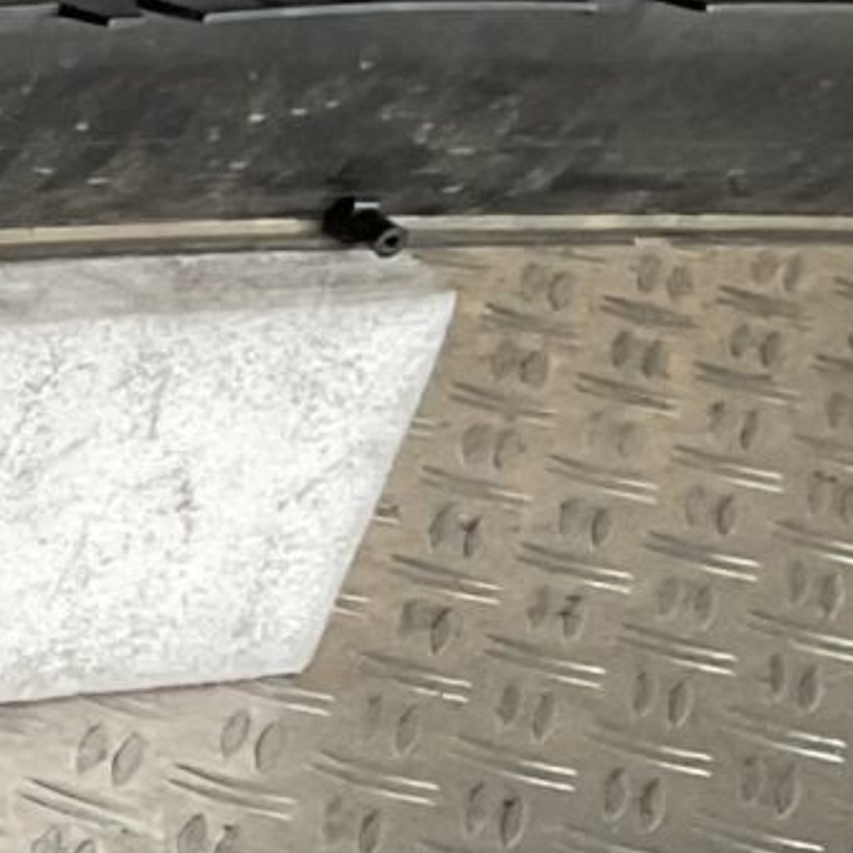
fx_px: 5436
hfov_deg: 7.4
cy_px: 1385
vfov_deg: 8.7
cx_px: -2048
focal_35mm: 195
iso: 40
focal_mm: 3
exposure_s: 1/50
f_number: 1.8
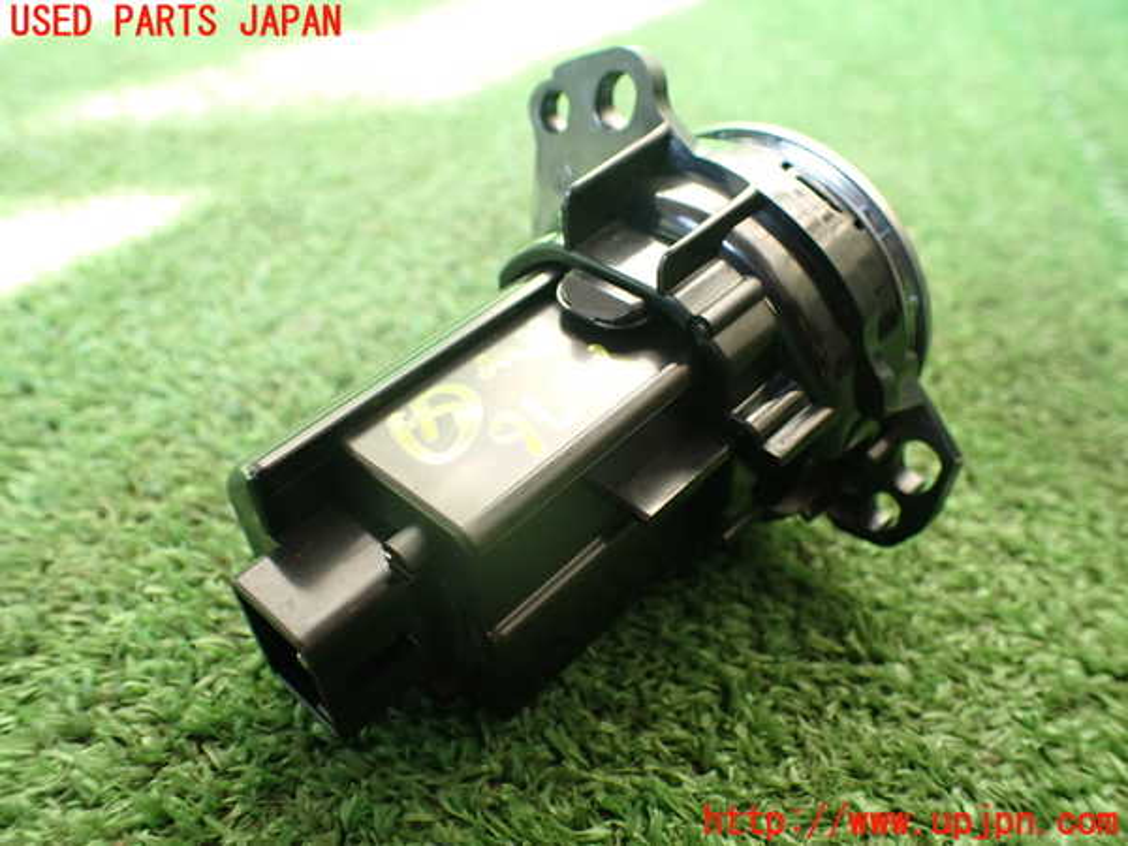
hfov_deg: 60.0
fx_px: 978
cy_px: 423
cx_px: 564
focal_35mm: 30
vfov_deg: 46.8
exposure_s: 1/125
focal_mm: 5.4
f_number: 2.3
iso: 320
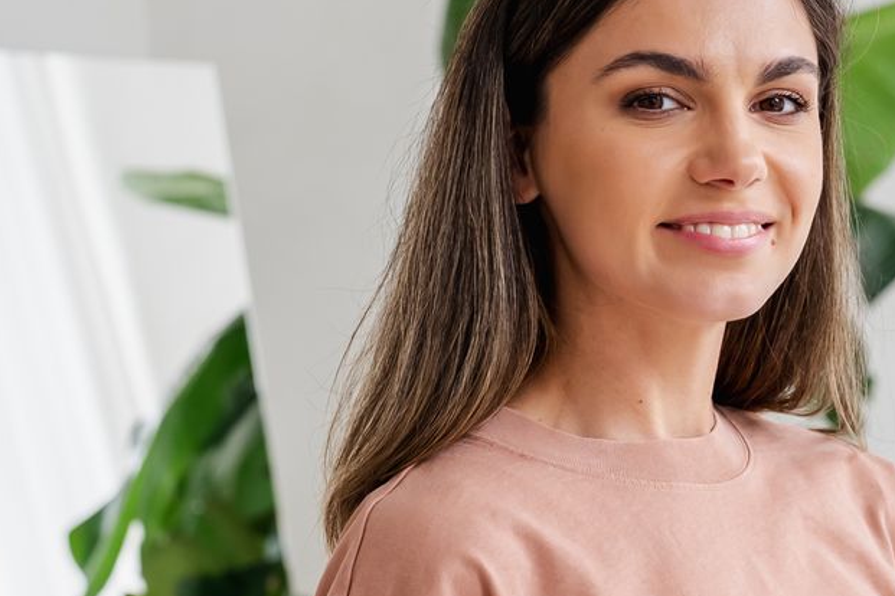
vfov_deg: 9.4
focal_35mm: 145
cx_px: 863
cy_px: 492
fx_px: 3605
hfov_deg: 14.0
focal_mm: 50
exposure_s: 1/125
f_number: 4
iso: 250
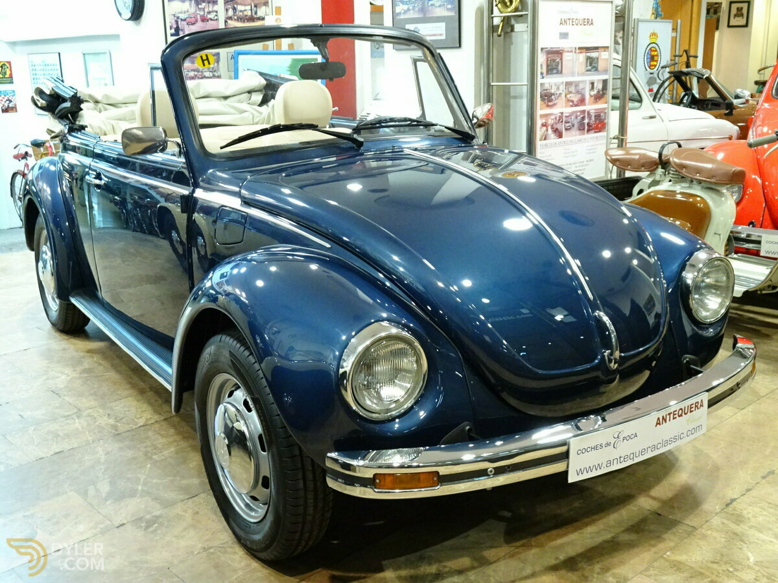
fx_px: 832
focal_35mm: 37
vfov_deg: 38.7
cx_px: 389
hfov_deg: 50.1
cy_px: 292
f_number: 4
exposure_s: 1/8
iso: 800
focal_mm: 6.37
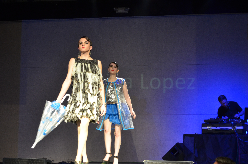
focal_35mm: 66
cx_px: 91
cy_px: 97
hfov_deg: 30.4
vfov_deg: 20.5
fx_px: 454
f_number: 5
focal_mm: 34
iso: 800
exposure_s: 1/40
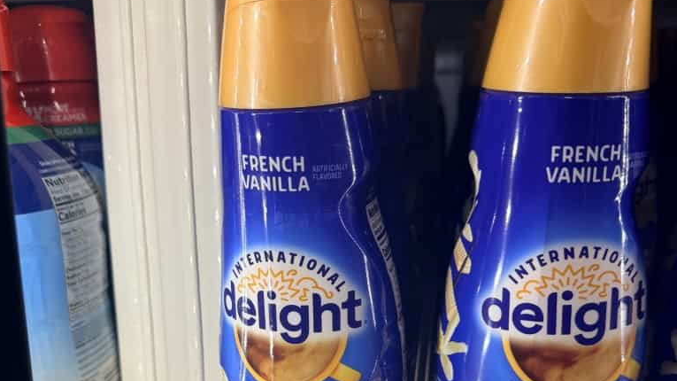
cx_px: 338
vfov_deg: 31.8
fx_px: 628
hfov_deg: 56.6
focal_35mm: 35
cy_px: 355
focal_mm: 6.8
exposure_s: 1/121
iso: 50
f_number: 1.8
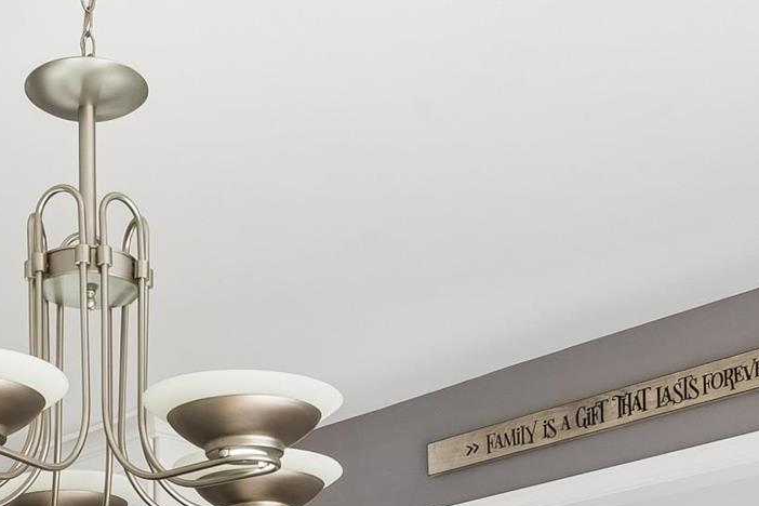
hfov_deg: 28.7
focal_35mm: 70
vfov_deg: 16.2
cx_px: 253
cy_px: 926
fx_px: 1476
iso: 400
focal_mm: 16
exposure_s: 1/8
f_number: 16
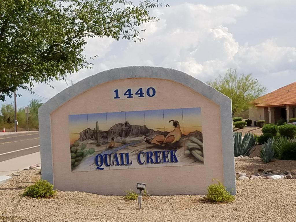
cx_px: 148
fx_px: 222
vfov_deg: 53.1
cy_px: 111
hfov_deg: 67.3
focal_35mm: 26
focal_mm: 4.2
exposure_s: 1/3744
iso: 50
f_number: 1.7
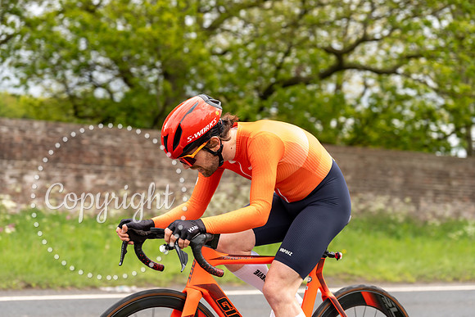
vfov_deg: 18.4
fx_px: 977
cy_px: 158
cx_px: 238
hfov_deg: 27.3
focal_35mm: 74
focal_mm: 74
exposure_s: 1/1000
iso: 320
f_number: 3.5
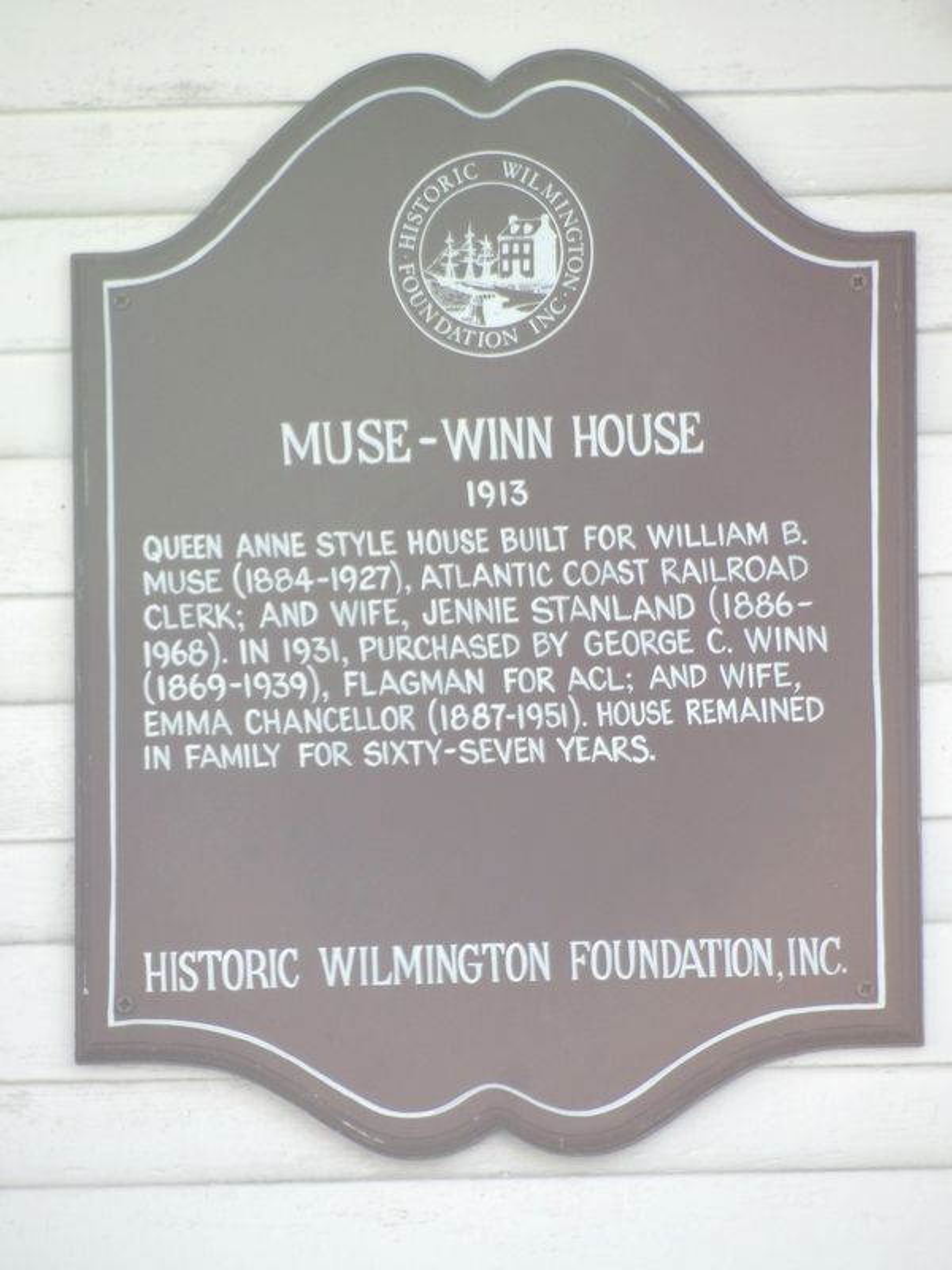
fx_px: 26365
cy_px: 635
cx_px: 476
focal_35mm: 719
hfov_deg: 2.1
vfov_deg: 2.8
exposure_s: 1/56
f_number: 4.4
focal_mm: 128.9
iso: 200
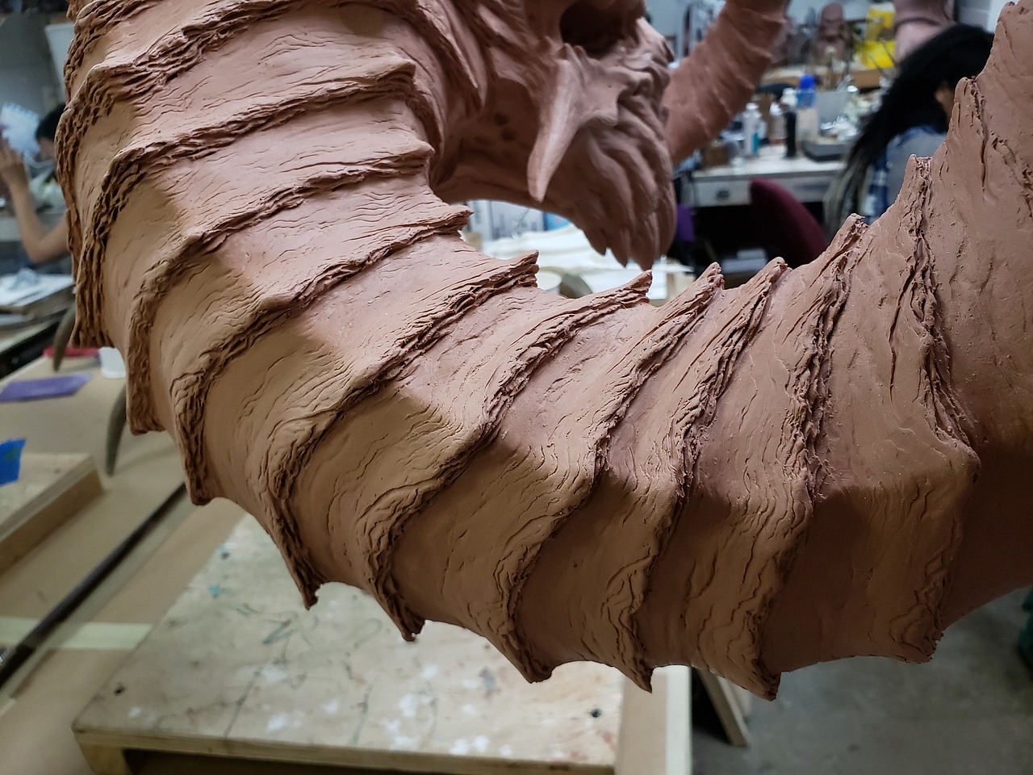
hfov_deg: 67.3
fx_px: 776
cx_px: 516
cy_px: 388
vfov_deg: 53.1
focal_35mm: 26
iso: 200
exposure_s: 1/59
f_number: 2.4
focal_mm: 4.3
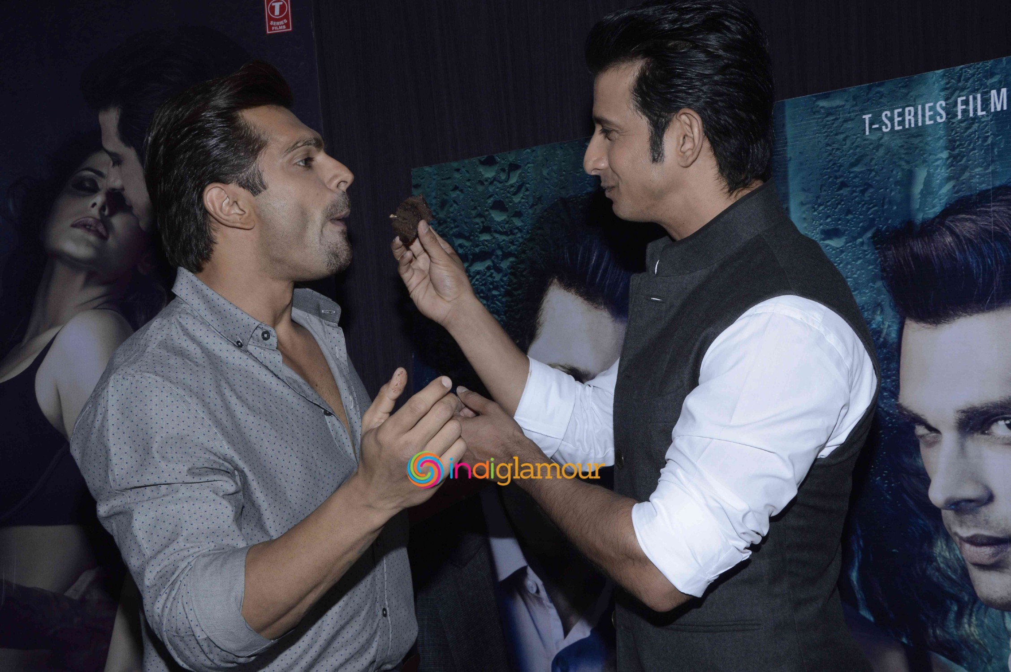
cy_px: 336
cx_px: 506
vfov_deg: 28.0
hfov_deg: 41.1
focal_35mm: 48
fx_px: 1347
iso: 800
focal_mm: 32
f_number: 13
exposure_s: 1/200
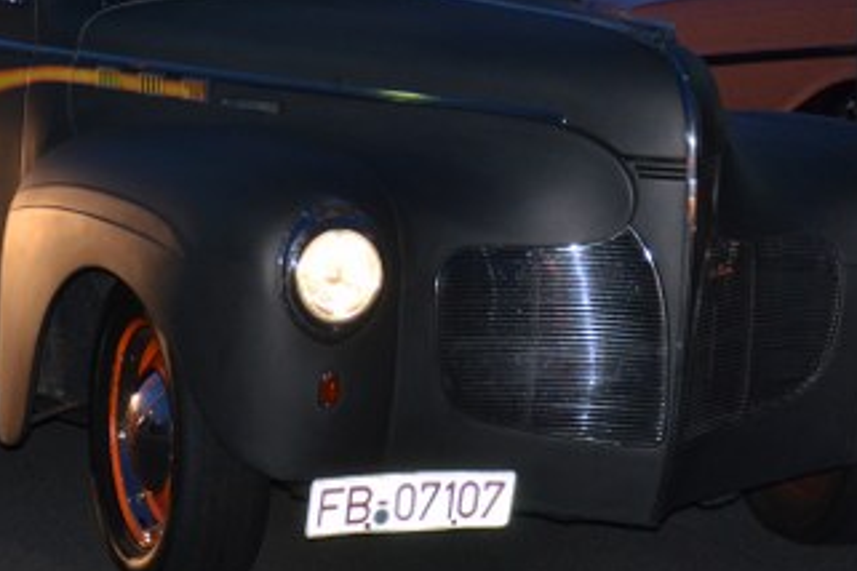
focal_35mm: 179
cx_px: 291
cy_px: 224
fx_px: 4261
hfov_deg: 11.5
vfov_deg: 7.7
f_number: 4.8
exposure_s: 1/60
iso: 800
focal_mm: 48
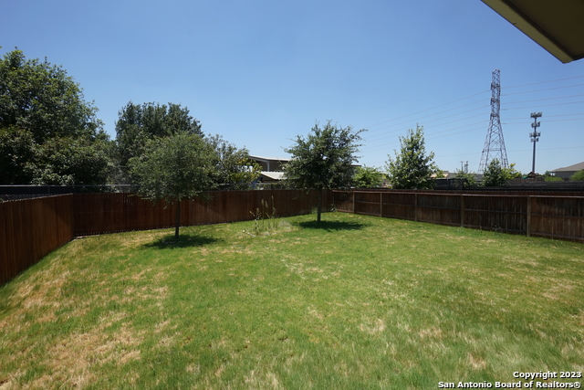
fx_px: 243
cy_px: 195
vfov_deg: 77.4
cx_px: 292
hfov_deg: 100.4
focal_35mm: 15
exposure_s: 1/125
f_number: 11
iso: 100
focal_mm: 10
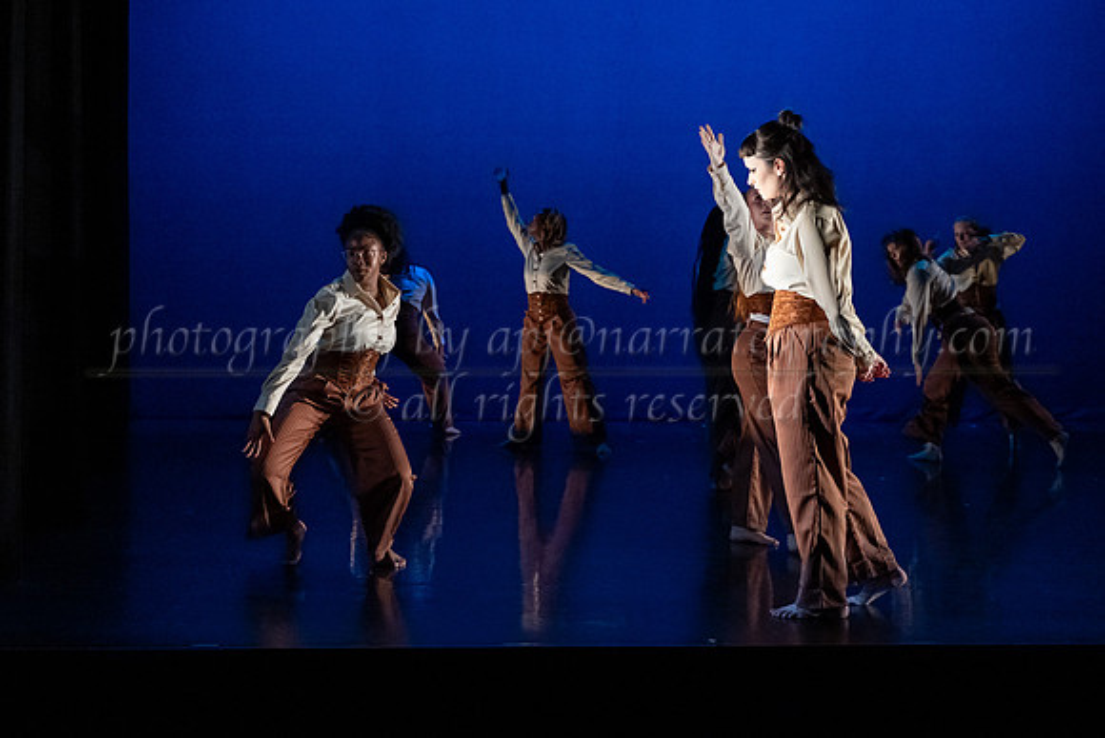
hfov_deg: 32.3
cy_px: 348
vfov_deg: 22.1
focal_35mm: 62
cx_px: 369
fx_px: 1889
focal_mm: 46
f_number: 3.5
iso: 4000
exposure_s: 1/400
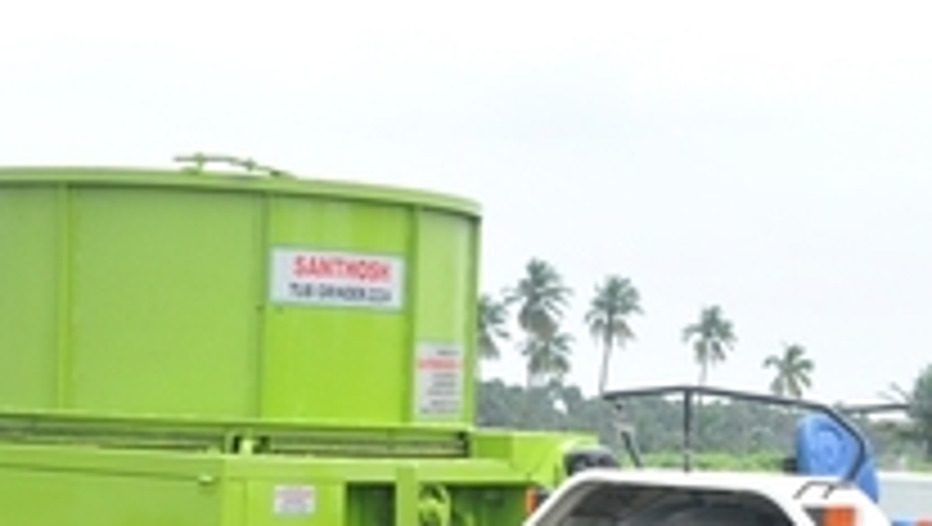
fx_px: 2623
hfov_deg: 20.0
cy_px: 593
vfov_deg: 11.3
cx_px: 725
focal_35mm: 106
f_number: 11
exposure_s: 1/125
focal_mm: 28
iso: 400
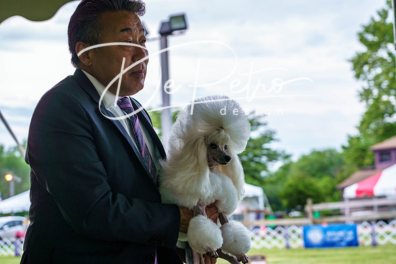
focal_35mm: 70
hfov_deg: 28.8
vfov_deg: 19.5
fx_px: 770
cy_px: 132
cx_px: 198
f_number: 5
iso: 400
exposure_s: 1/500
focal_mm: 70
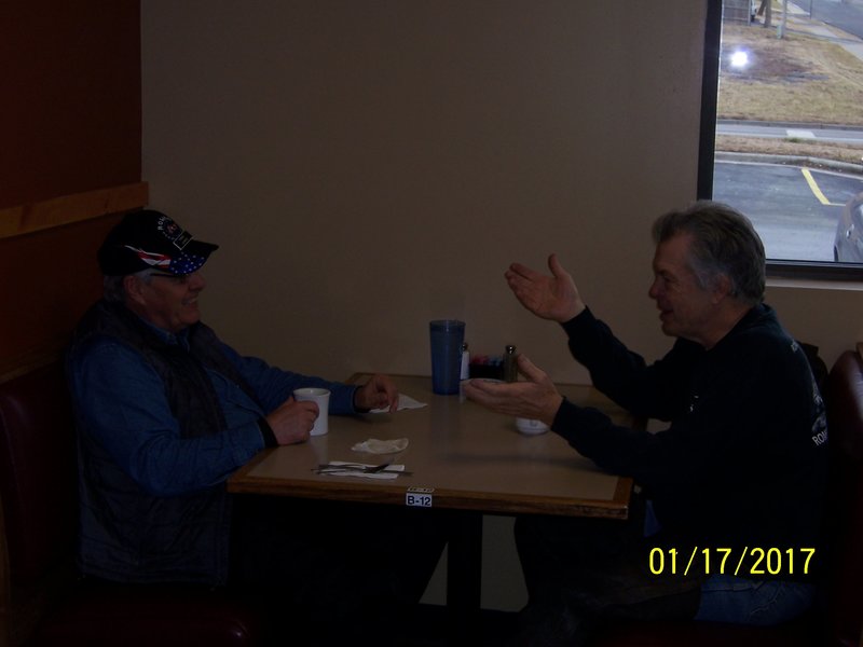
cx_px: 432
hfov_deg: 32.2
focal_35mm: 60
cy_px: 324
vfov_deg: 24.4
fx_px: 1496
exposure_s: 1/90
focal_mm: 10
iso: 80
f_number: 4
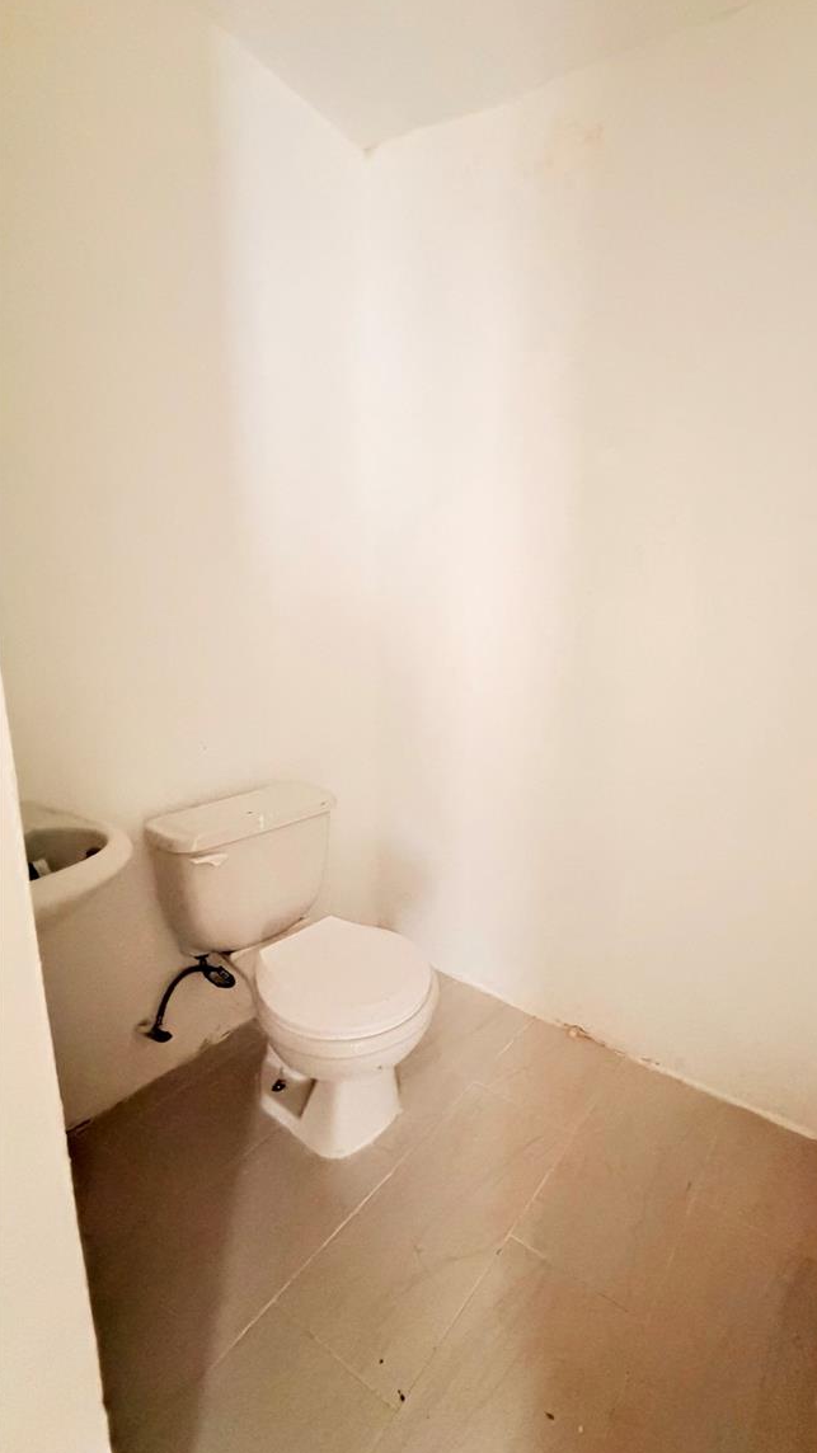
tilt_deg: -11.8
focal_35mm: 16
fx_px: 617
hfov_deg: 64.7
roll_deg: -3.3
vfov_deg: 99.4
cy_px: 728
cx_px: 567
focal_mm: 2.22
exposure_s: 1/60
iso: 1000
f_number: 2.2
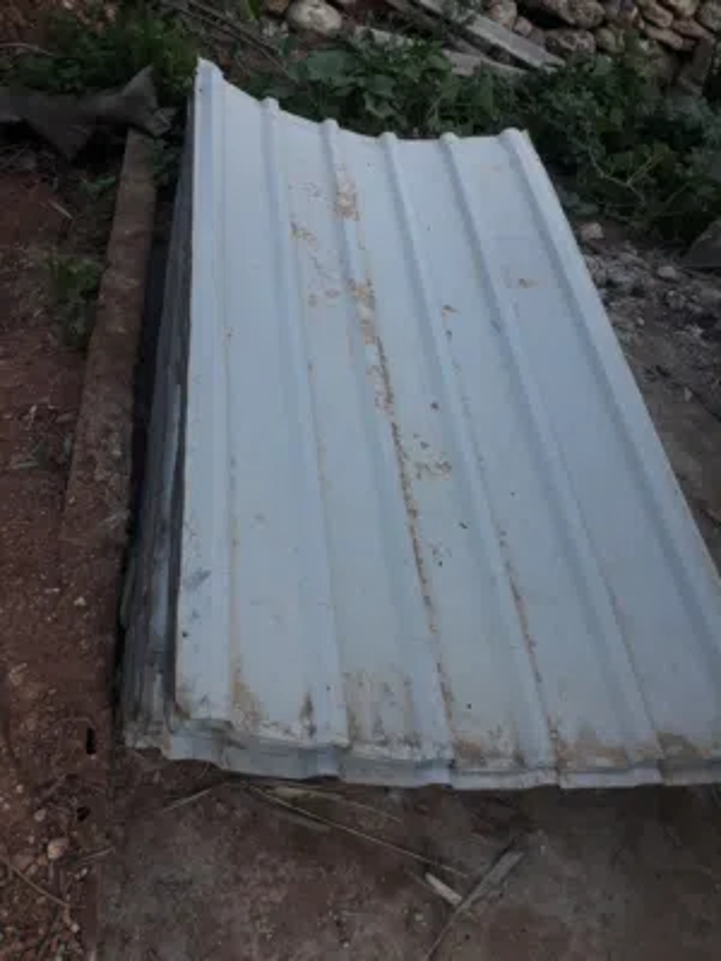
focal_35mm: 27
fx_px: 750
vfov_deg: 65.3
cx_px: 360
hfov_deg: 51.4
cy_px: 480
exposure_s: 1/143
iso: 40
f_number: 1.9
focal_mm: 3.6
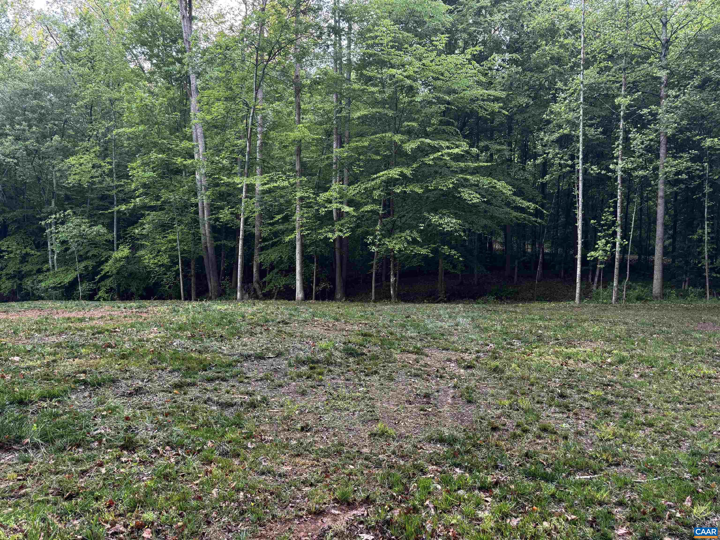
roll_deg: -1.6
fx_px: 499
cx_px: 360
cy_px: 270
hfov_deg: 71.6
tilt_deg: -3.1
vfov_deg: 56.8
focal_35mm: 24
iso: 125
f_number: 1.78
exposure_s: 1/121
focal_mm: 6.76
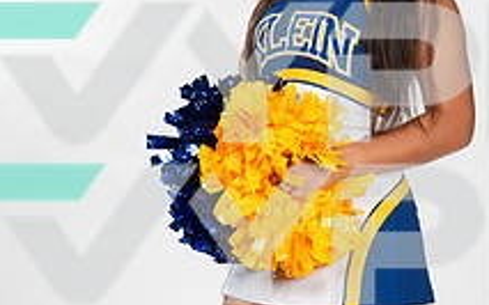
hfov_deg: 16.7
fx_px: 1665
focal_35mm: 125
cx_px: 305
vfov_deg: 10.4
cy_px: 236
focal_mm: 58
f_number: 7.1
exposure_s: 1/320
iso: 800
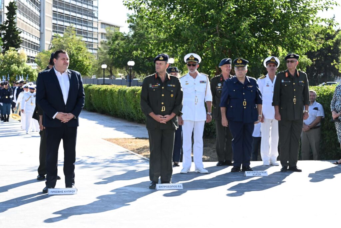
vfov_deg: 16.3
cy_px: 114
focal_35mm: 84
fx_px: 796
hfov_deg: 24.2
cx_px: 170
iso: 200
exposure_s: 1/200
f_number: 7.1
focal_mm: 56
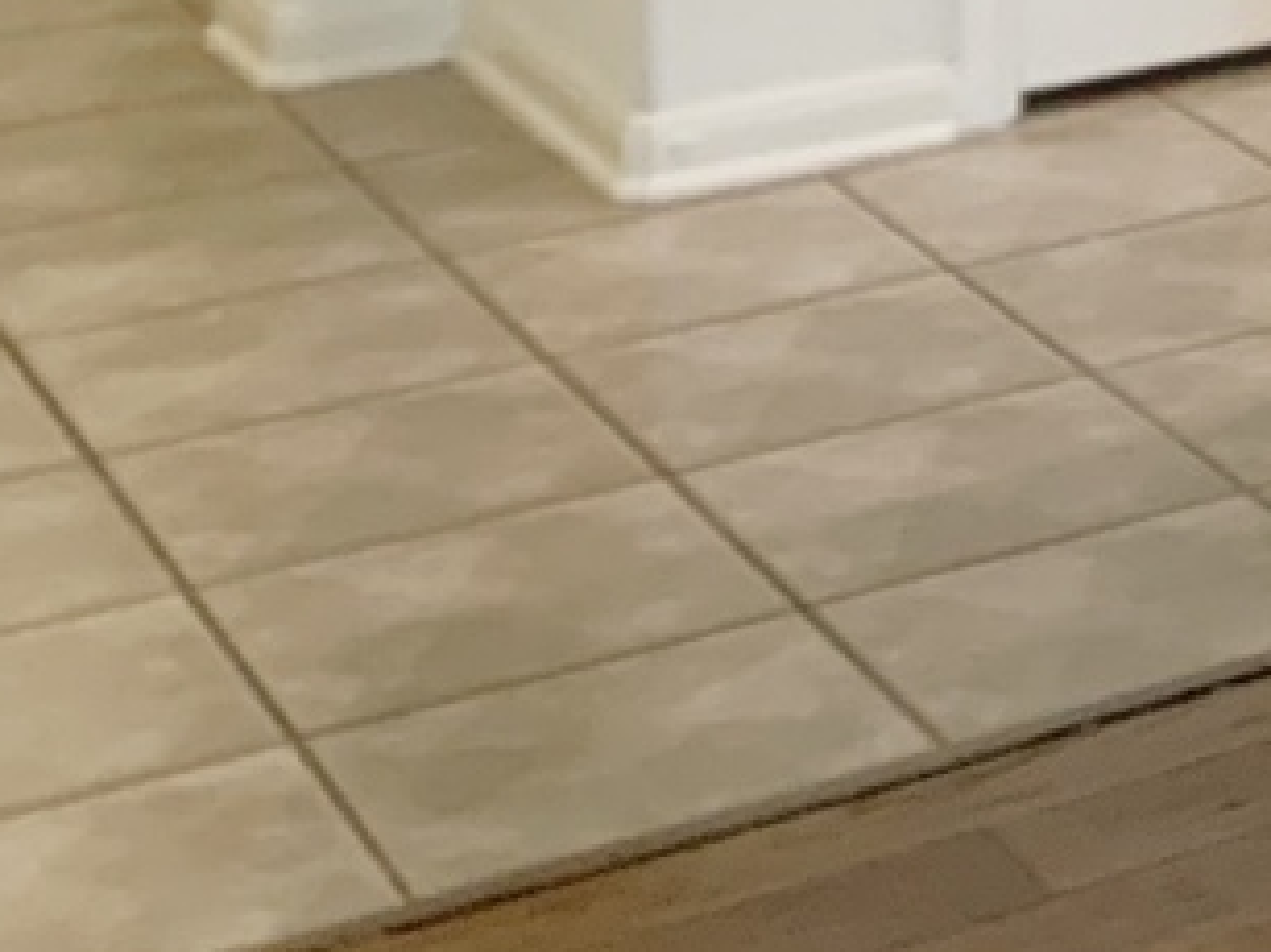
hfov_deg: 12.8
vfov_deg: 10.8
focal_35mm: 122
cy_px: -1130
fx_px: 4478
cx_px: 2960
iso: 80
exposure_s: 1/60
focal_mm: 4.25
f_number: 1.8
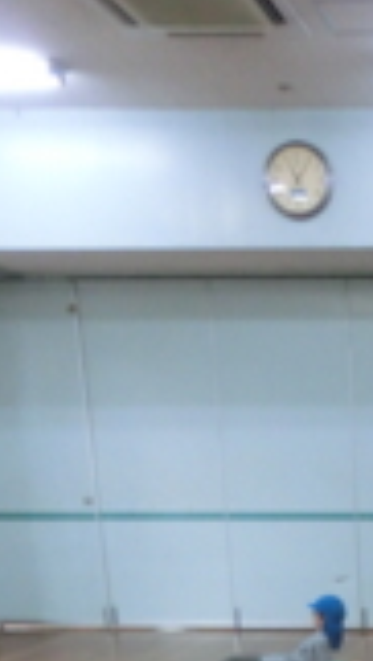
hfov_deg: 17.0
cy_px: 813
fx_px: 1139
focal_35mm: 65
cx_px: 545
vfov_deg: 27.9
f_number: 3
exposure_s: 1/125
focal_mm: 4.24
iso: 500
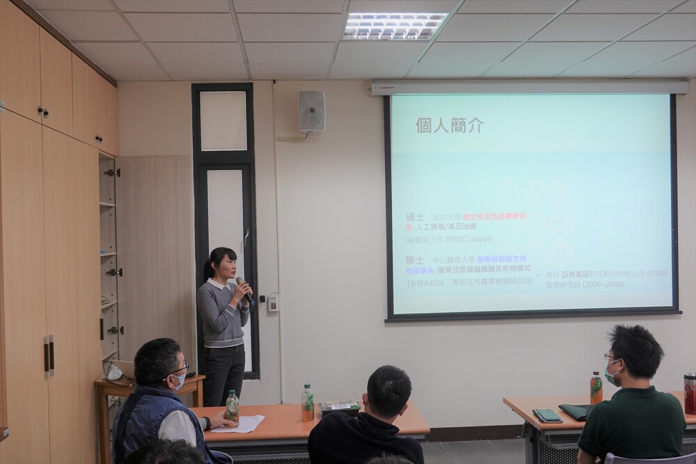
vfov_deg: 36.0
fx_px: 715
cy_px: 232
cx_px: 348
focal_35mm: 37
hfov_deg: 51.9
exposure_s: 1/40
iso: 250
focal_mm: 13.84
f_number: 4.5
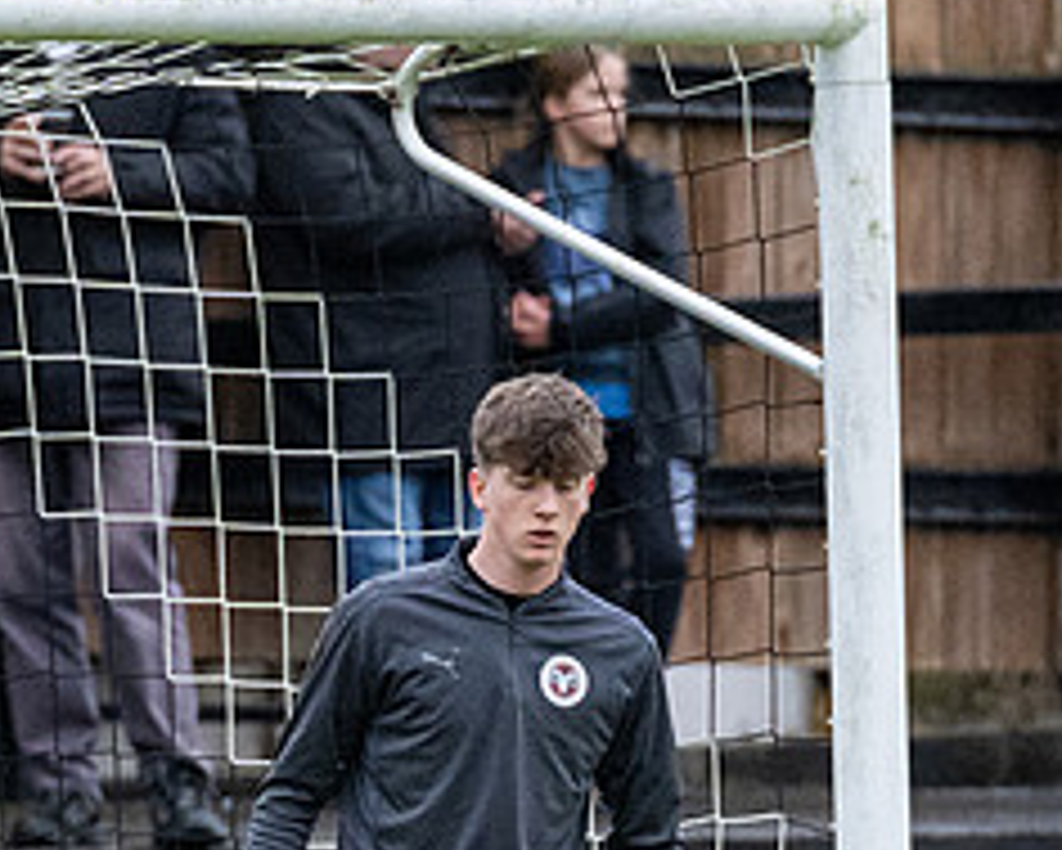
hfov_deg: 1.9
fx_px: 32765
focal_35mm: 1042
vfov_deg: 1.5
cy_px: 1107
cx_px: 322
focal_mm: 200
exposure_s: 1/1250
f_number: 2.8
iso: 1600
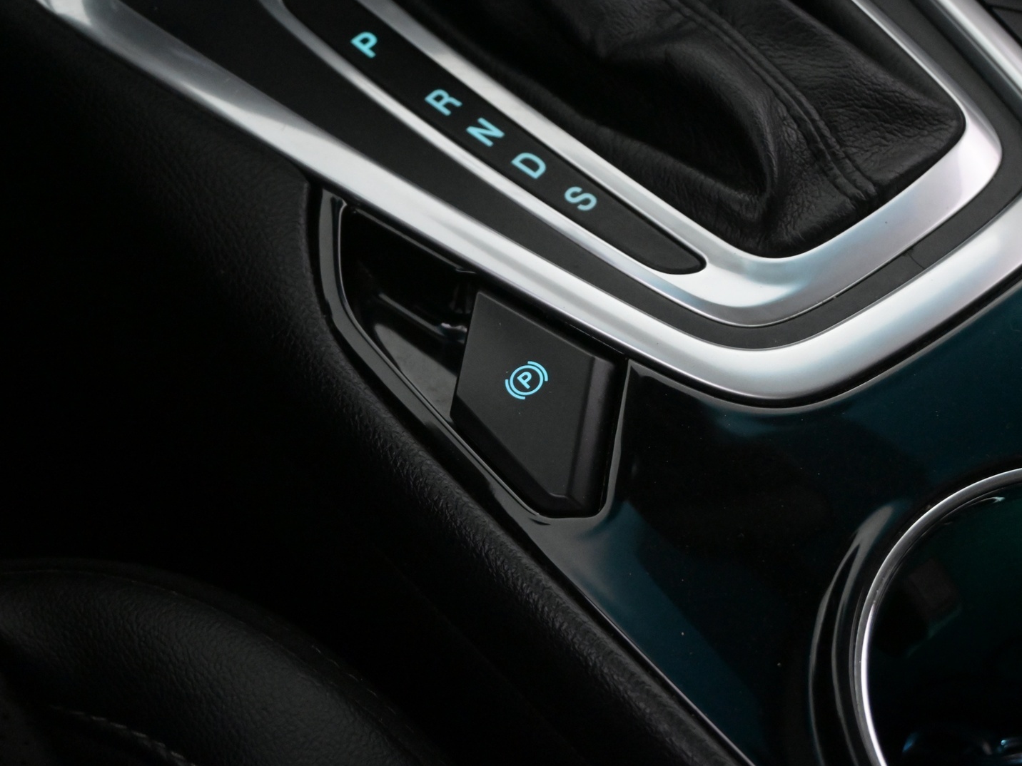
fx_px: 1830
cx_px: 498
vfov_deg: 23.7
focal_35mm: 62
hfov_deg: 31.2
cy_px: 384
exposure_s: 1/60
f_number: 5.6
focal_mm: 38
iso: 5600
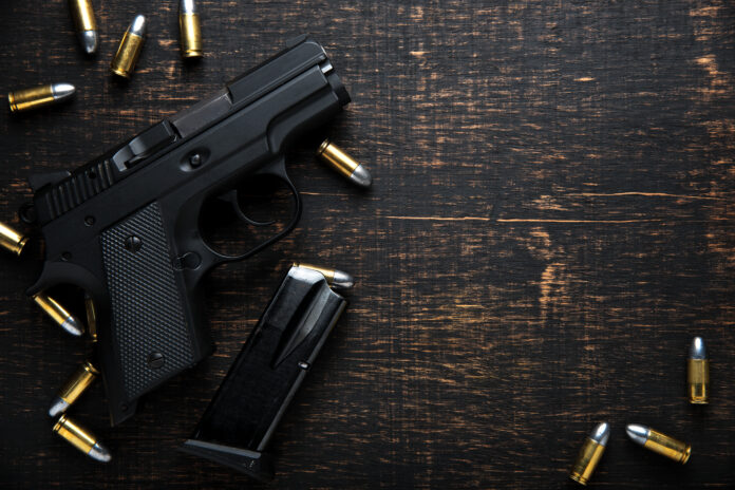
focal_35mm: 85
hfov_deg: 23.9
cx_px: 368
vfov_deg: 16.1
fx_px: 1735
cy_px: 245
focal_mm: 85
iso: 50
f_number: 8
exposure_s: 1/200
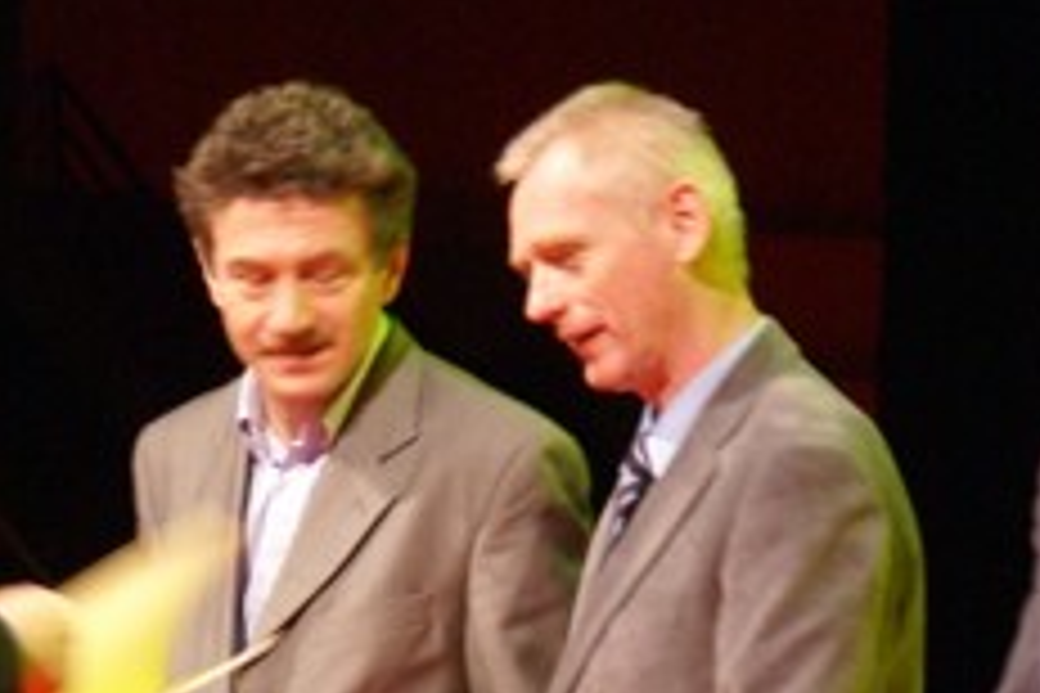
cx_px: 630
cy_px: 531
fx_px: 7237
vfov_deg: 5.5
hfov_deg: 8.2
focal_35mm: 251
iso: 800
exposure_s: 1/20
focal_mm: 55
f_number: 5.6
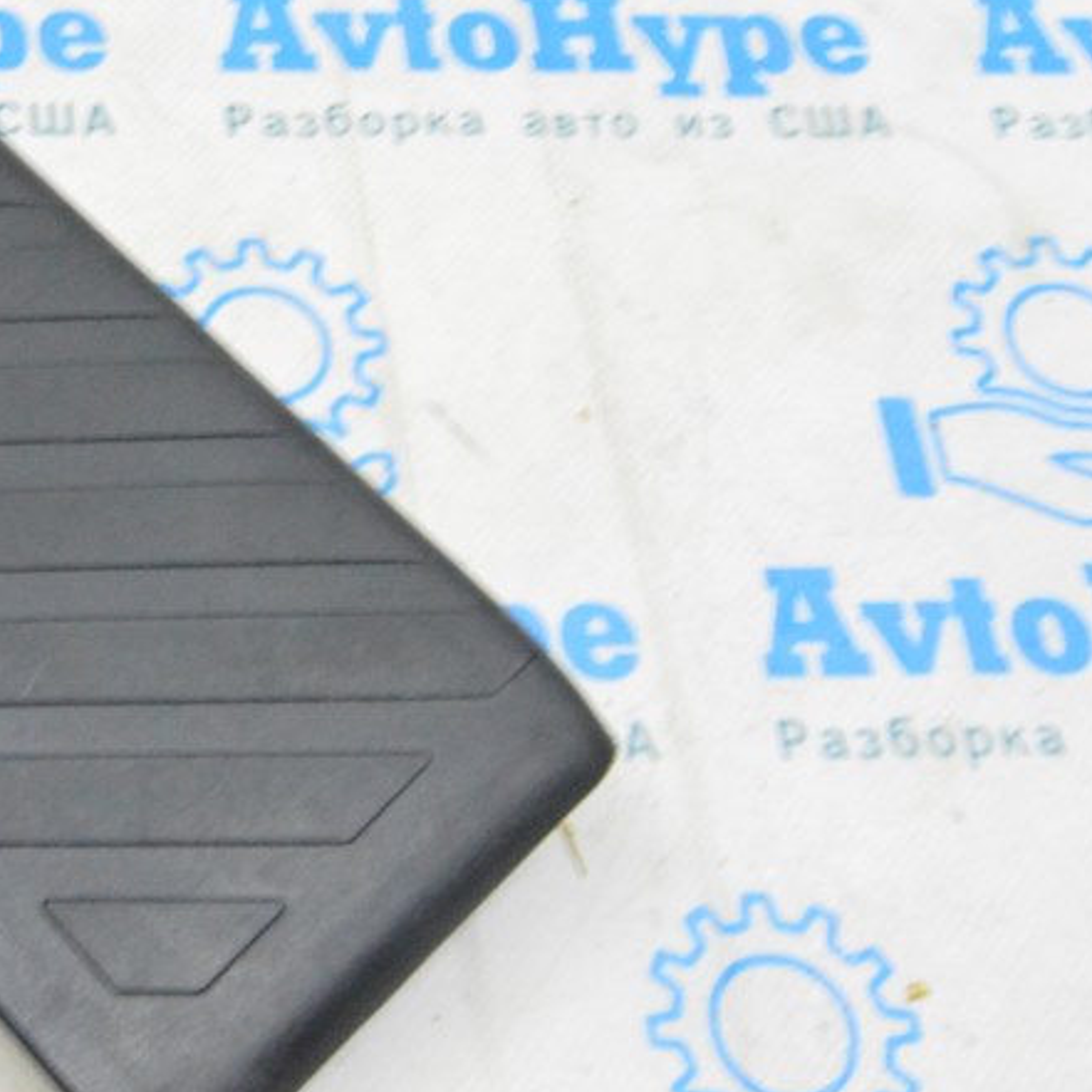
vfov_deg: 24.2
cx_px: -163
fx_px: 2534
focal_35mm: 71
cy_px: 395
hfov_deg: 22.7
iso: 6400
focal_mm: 24
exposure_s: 1/15
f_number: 20
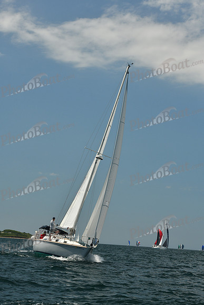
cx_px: 102
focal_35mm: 85
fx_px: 722
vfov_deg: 23.9
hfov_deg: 16.1
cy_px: 152
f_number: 9
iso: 320
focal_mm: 85
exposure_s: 1/640
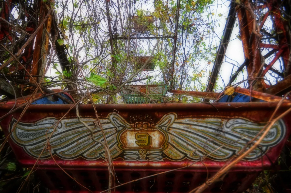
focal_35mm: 15
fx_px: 121
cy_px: 96
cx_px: 146
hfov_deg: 100.5
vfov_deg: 77.2
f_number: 5.6
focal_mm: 10
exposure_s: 1/15
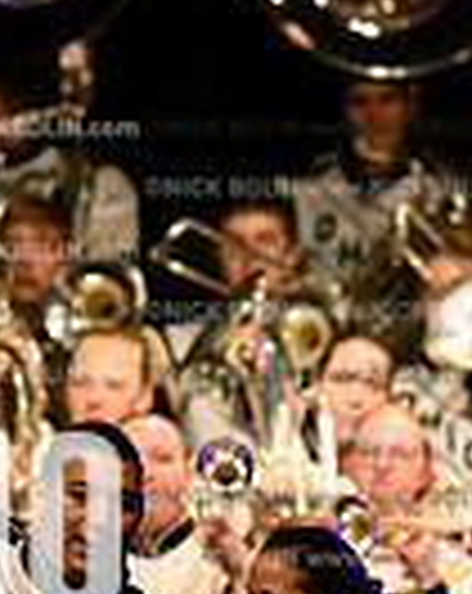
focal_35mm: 962
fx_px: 16857
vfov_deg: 2.0
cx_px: -67
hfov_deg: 1.6
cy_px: 558
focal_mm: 300
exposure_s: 1/500
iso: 6400
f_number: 4
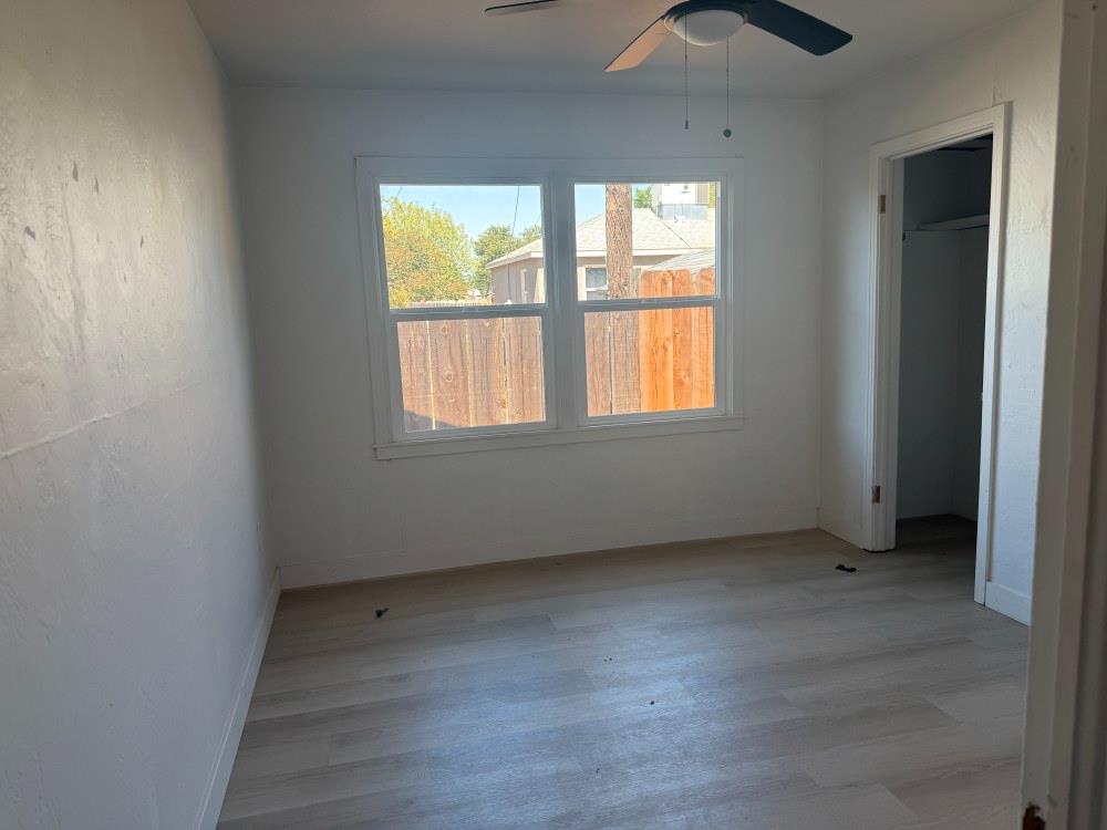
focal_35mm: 24
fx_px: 768
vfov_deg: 56.8
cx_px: 554
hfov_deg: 71.6
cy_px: 415
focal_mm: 6.76
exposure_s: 1/129
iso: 50
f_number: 1.78
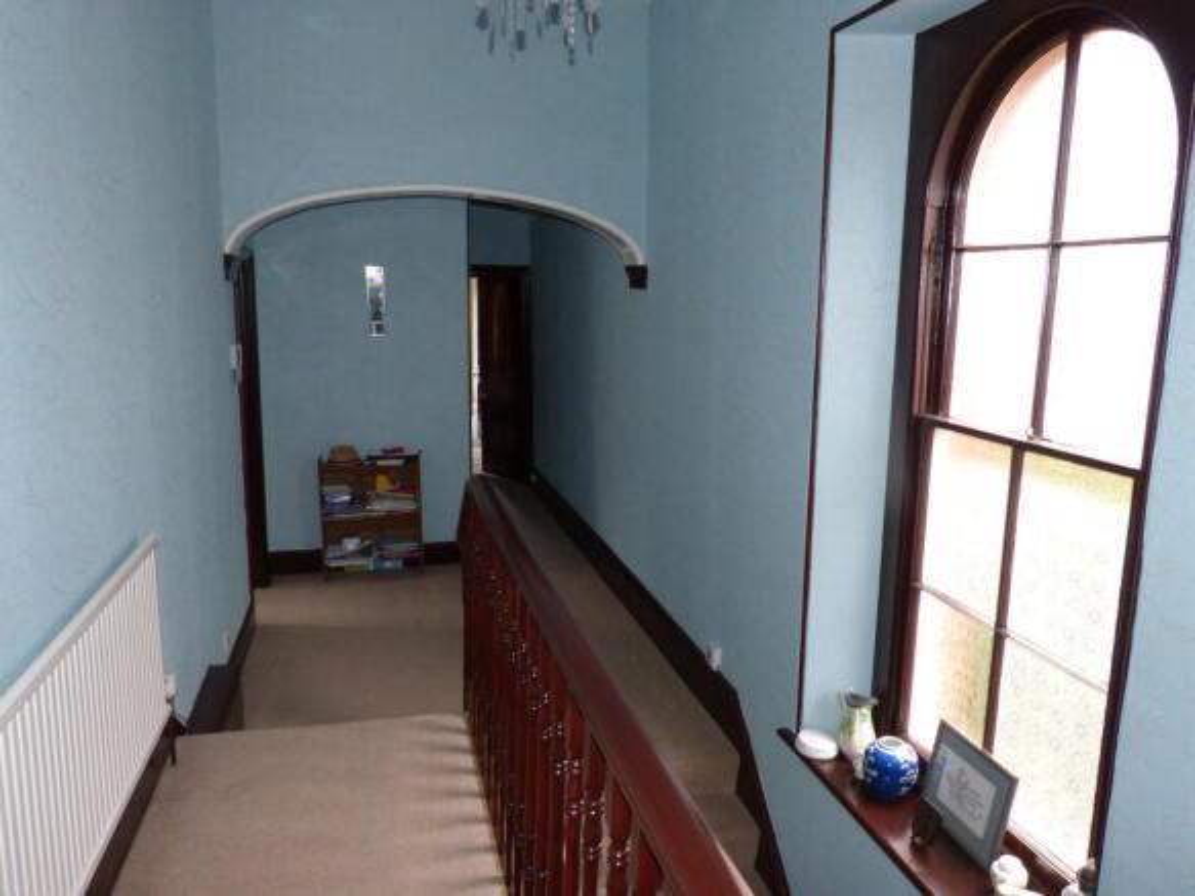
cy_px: 448
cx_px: 598
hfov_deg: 69.4
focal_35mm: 25
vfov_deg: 54.9
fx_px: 863
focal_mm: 4.5
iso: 400
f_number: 4
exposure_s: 1/60
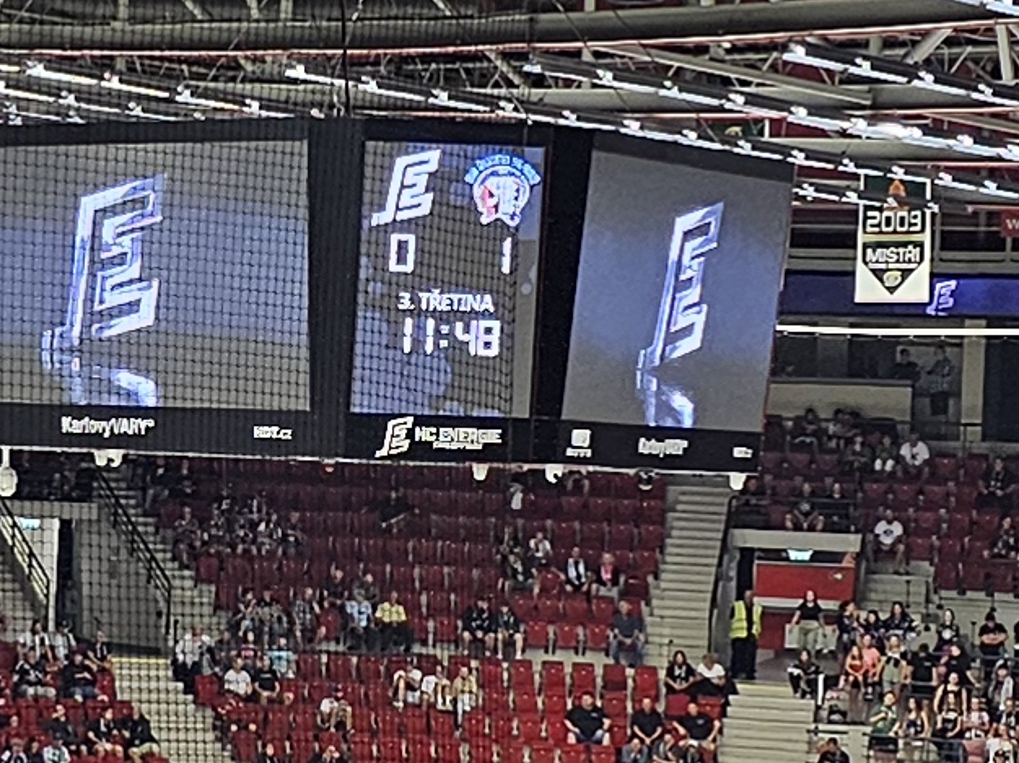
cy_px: 390
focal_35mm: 147
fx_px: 4326
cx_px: -467
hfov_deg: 12.8
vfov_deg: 10.1
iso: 200
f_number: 1.7
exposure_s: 1/180
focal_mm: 6.3
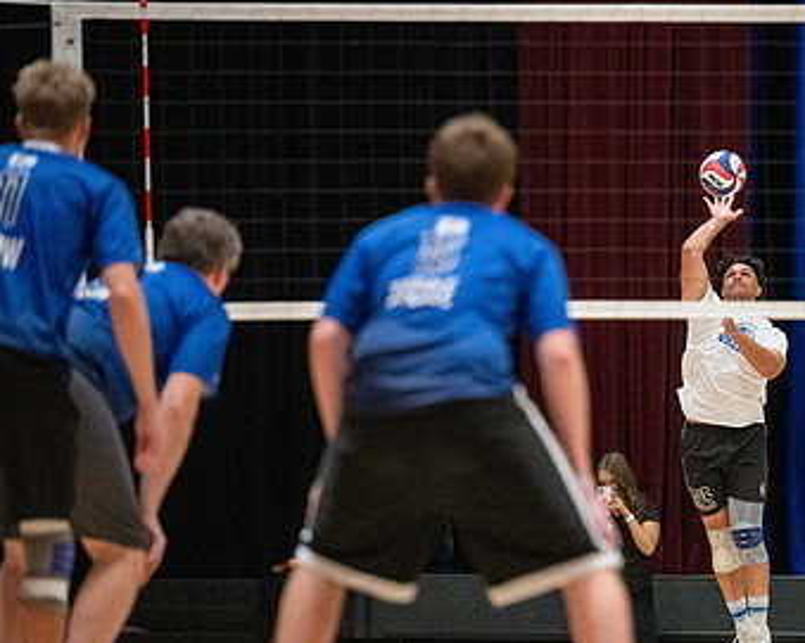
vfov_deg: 5.7
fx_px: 6502
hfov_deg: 7.1
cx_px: 648
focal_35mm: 273
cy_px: 357
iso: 6400
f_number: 2.8
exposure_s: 1/640
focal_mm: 170
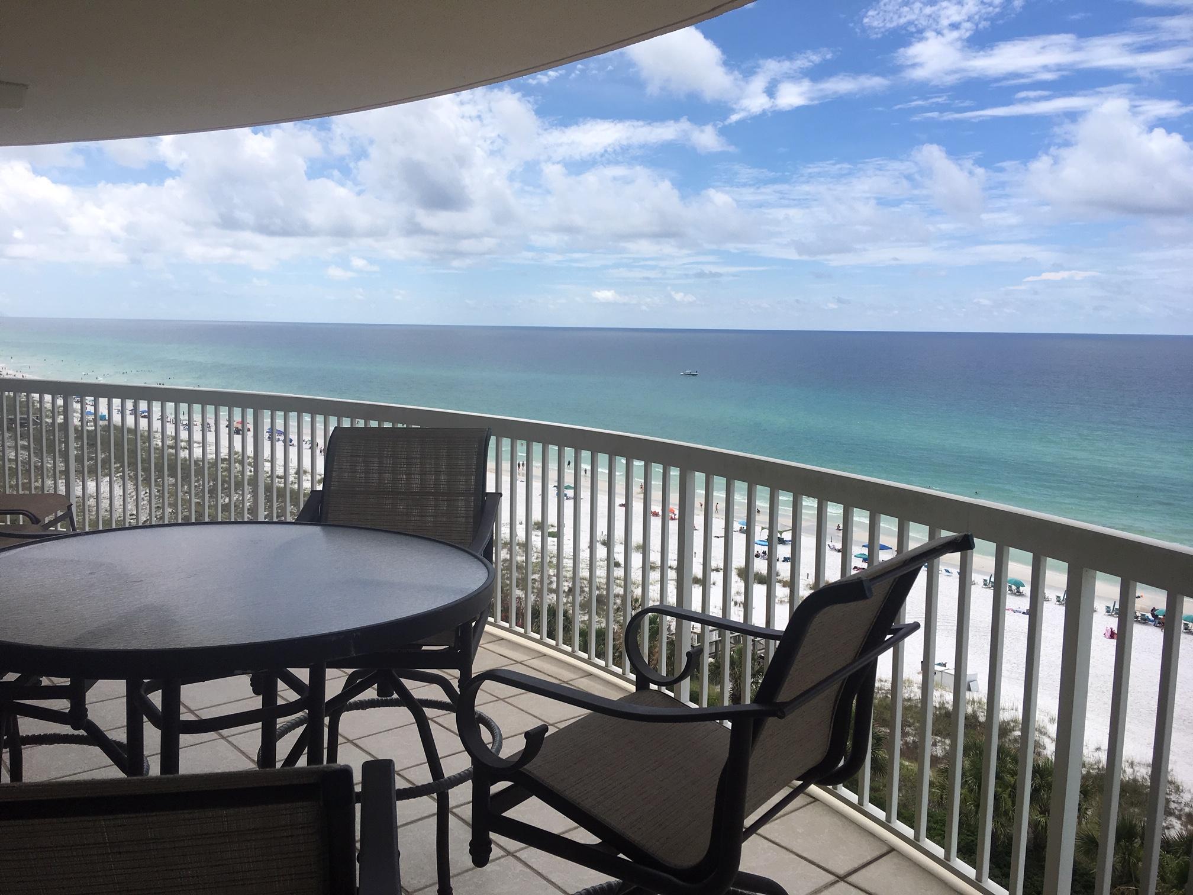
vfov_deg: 48.2
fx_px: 999
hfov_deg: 61.7
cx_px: 596
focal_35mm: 29
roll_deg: -1.2
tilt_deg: -6.2
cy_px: 448
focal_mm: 4.15
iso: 25
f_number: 2.2
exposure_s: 1/2262
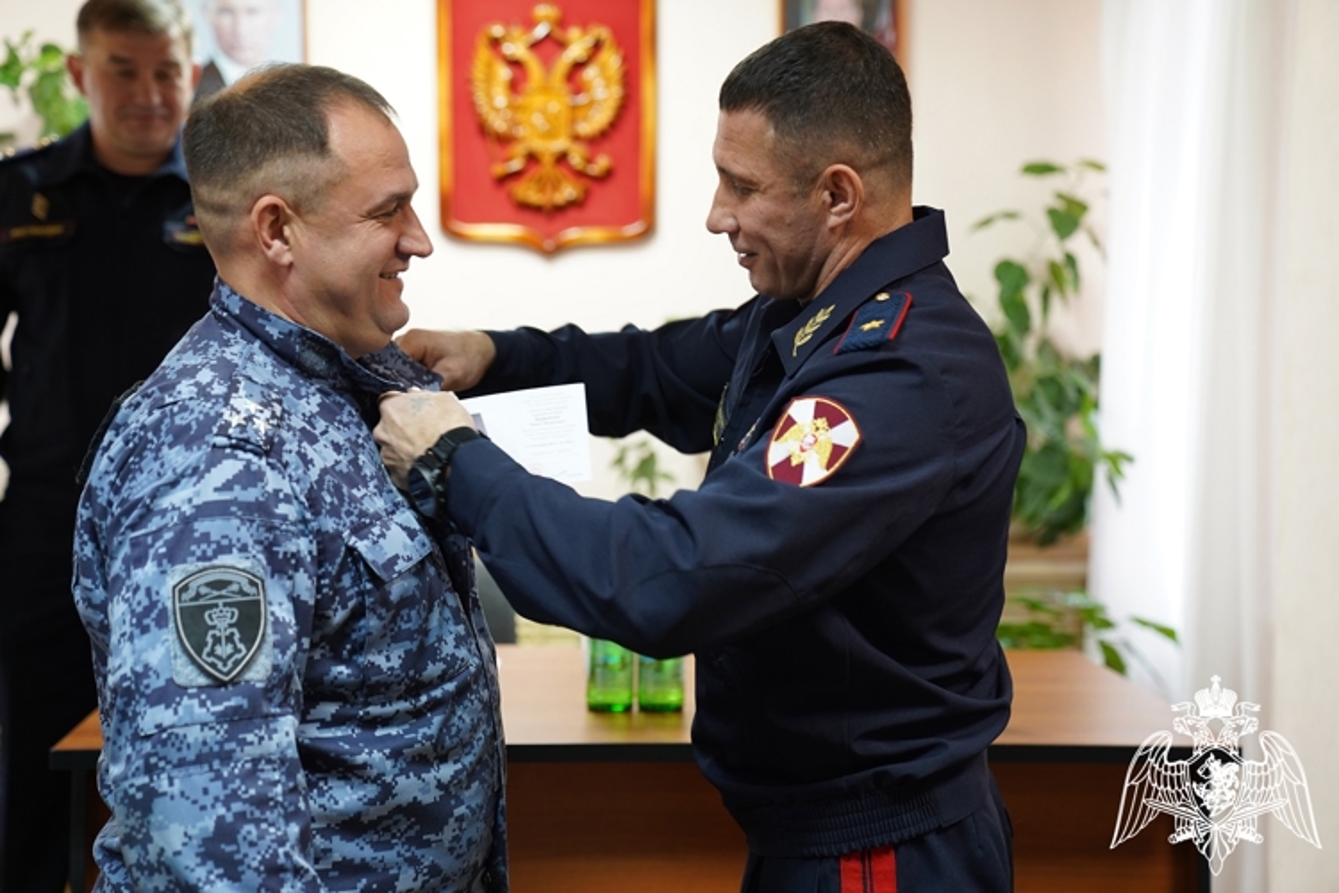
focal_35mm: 56
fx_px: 2083
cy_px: 446
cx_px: 670
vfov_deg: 24.2
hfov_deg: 35.6
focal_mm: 56
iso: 1000
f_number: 2.8
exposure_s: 1/60
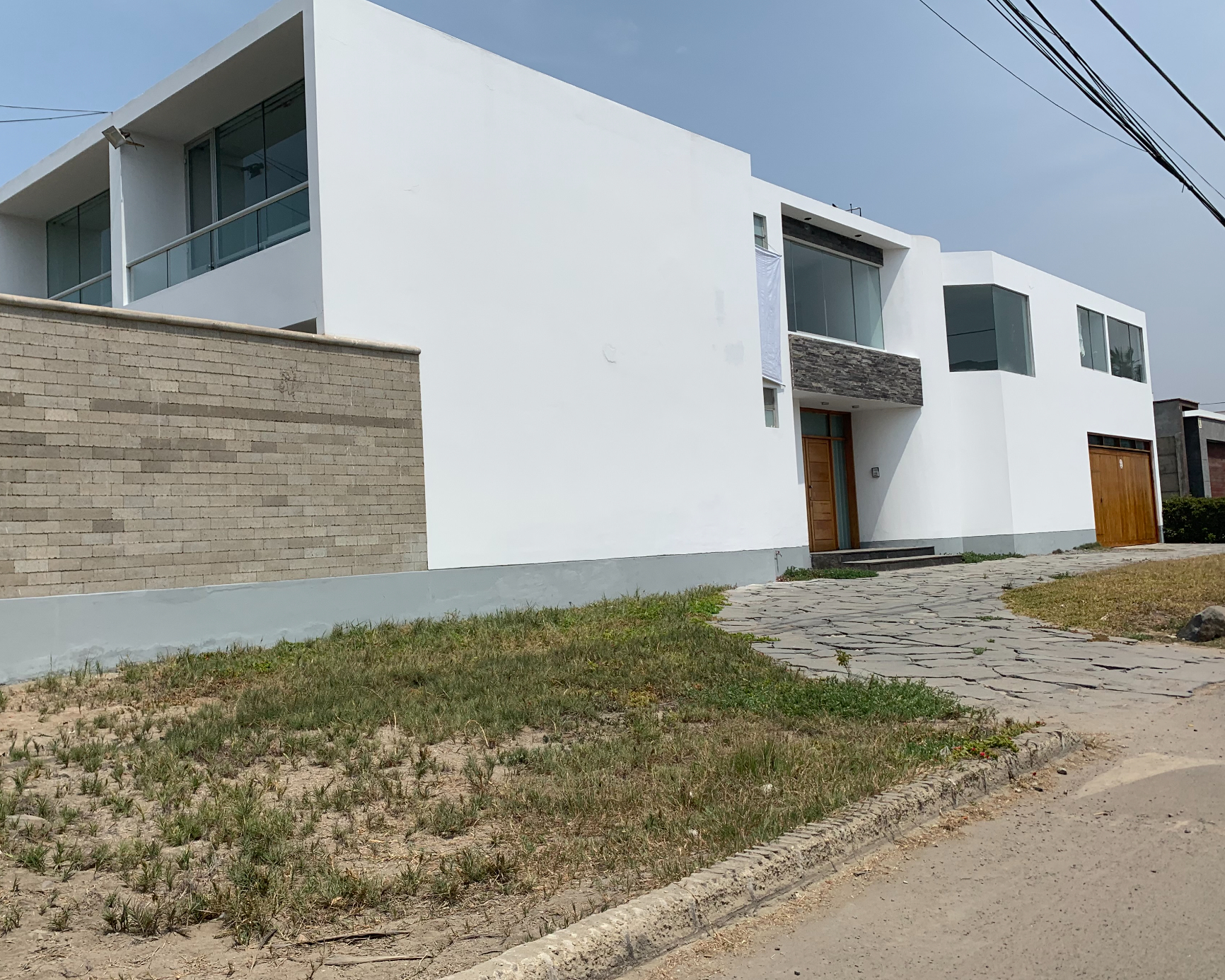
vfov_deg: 48.5
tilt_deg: +4.3
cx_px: 553
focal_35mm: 30
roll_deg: +2.3
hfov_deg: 58.7
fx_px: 1088
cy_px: 479
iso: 25
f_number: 1.8
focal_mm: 4.25
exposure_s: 1/5714
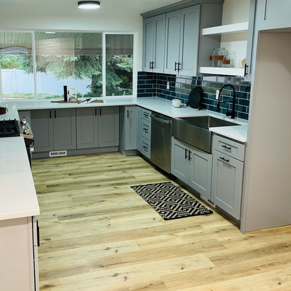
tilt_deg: -11.1
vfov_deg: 47.1
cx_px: 100
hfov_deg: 46.6
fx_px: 333
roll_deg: +0.5
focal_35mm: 35
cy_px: 126
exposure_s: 1/42
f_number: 1.6
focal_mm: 4.2
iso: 125
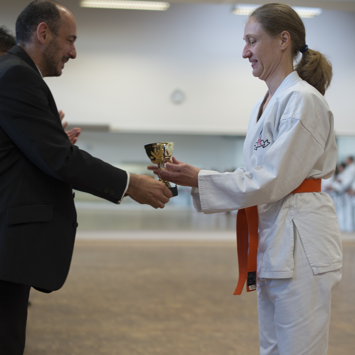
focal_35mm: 74
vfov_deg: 23.3
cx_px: 152
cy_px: 237
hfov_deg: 23.3
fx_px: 859
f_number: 2.2
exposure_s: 1/50
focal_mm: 50
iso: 100
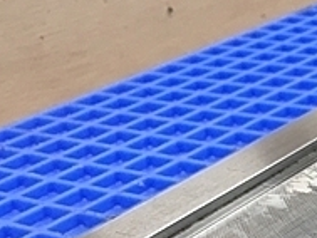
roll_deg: +5.7
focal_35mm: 98
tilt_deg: -31.3
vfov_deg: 14.6
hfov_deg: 18.0
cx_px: 465
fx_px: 898
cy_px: 292
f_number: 2.2
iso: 80
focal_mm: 4.15
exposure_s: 1/30
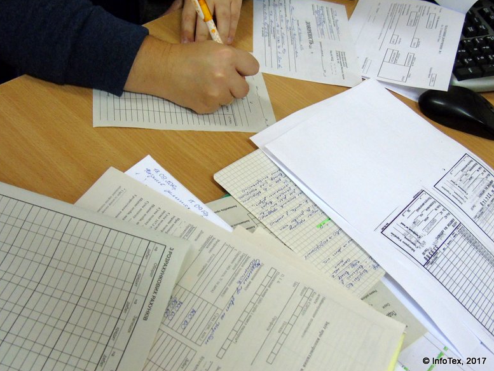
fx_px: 500
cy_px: 186
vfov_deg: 40.7
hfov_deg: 52.6
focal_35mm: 35
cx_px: 245
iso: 500
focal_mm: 6.1
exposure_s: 1/40
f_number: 3.8
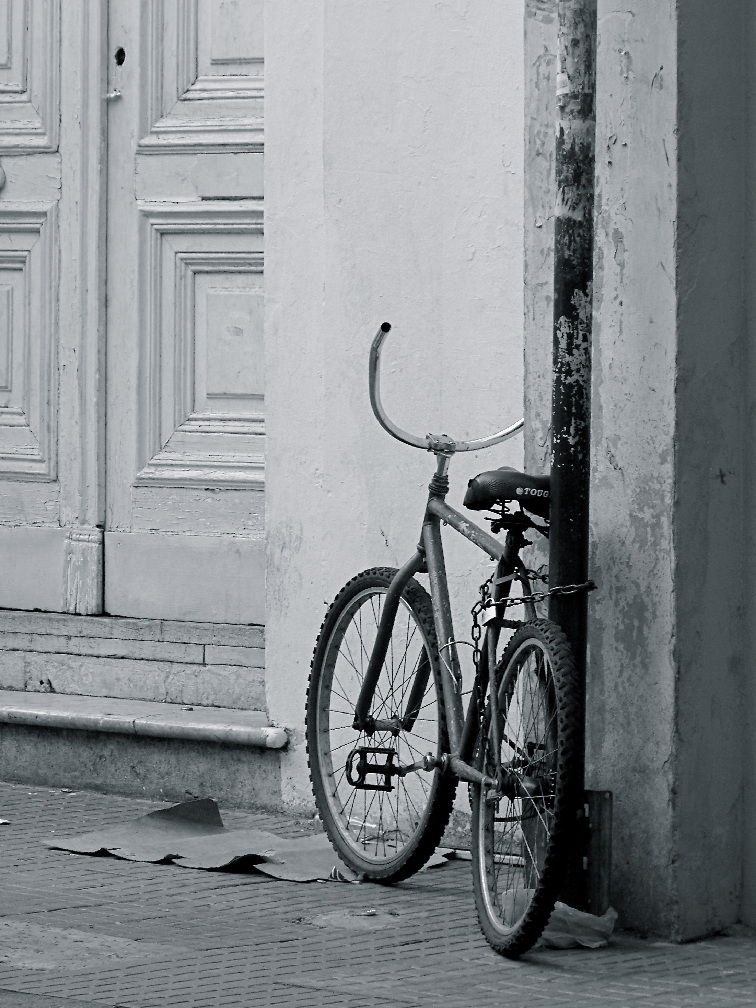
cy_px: 504
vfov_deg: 8.9
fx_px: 6464
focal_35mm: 222
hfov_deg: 6.7
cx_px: 378
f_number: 3.6
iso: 70
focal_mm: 35.7
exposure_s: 1/125
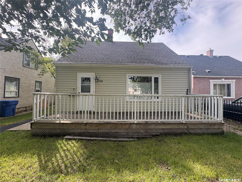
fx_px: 98
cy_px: 91
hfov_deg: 102.1
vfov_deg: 85.7
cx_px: 121
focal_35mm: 14
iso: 40
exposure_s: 1/230
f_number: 2.2
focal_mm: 2.22
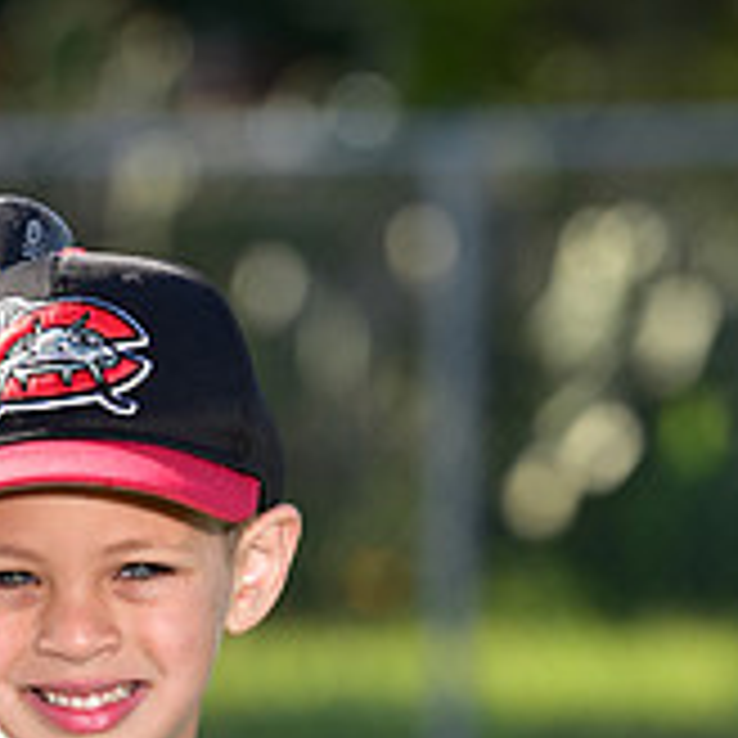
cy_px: 940
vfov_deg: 3.2
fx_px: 13073
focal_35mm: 542
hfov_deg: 3.2
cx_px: 56
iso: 80
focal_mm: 180
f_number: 5
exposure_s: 1/250
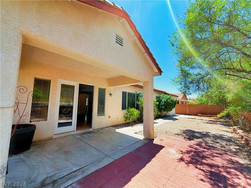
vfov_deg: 85.7
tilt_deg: +6.5
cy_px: 94
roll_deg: -0.3
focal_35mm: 14
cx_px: 126
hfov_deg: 102.1
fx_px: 102
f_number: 2.2
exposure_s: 1/770
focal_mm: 2.22
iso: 32
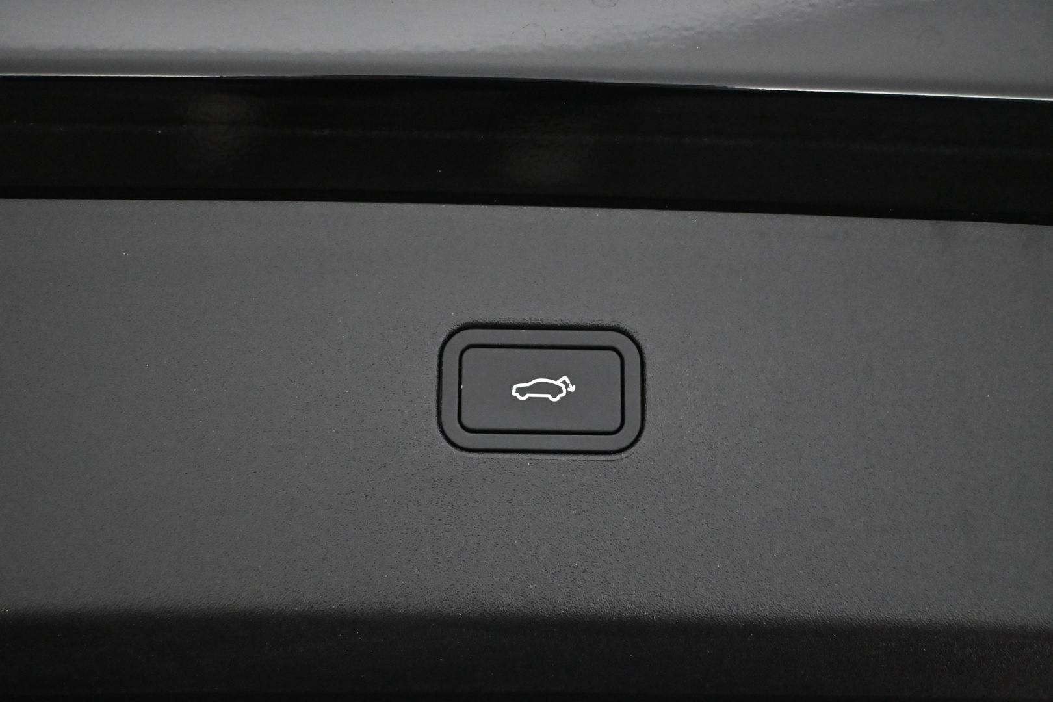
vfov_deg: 25.1
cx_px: 526
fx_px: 1579
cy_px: 351
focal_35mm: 54
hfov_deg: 36.9
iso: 10000
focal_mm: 36
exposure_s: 1/125
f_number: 5.3
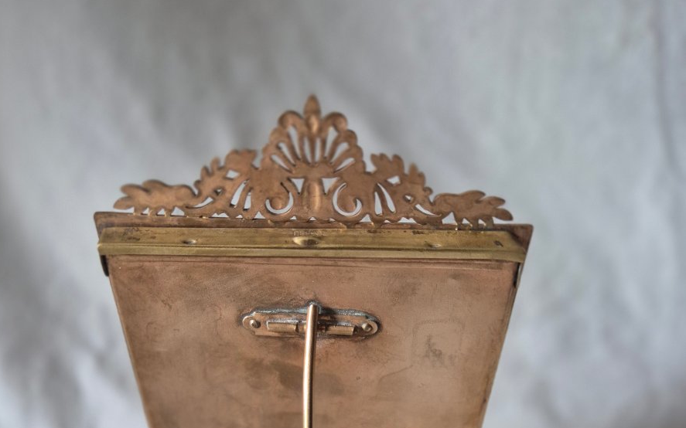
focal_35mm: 33
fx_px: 617
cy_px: 409
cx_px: 339
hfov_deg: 58.2
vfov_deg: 35.3
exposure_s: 1/100
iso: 640
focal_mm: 5.4
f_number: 1.8
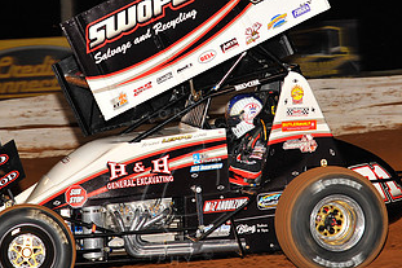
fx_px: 2187
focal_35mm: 196
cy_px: 67
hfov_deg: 10.5
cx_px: 177
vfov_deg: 7.0
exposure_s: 1/250
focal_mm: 105
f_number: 5.6
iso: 500
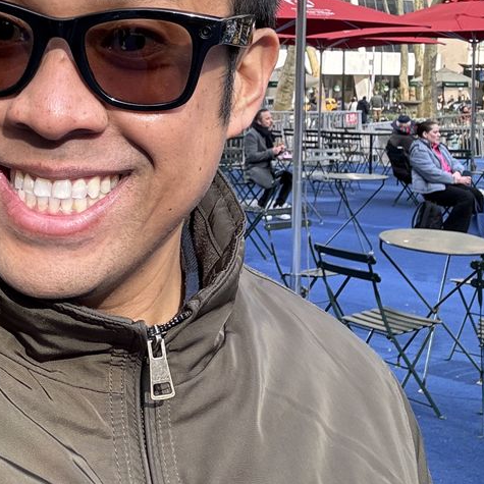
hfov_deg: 25.5
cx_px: 129
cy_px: 145
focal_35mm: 67
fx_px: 1060
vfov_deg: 25.5
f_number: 1.9
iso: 25
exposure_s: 1/232
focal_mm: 2.69
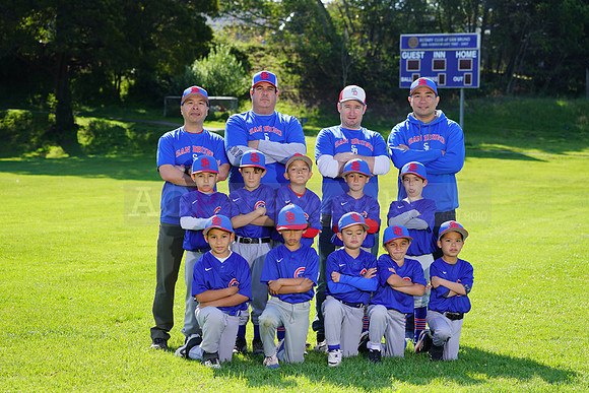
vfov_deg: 13.7
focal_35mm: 100
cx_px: 294
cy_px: 196
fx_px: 1636
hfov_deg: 20.4
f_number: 6.3
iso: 100
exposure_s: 1/250
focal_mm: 100
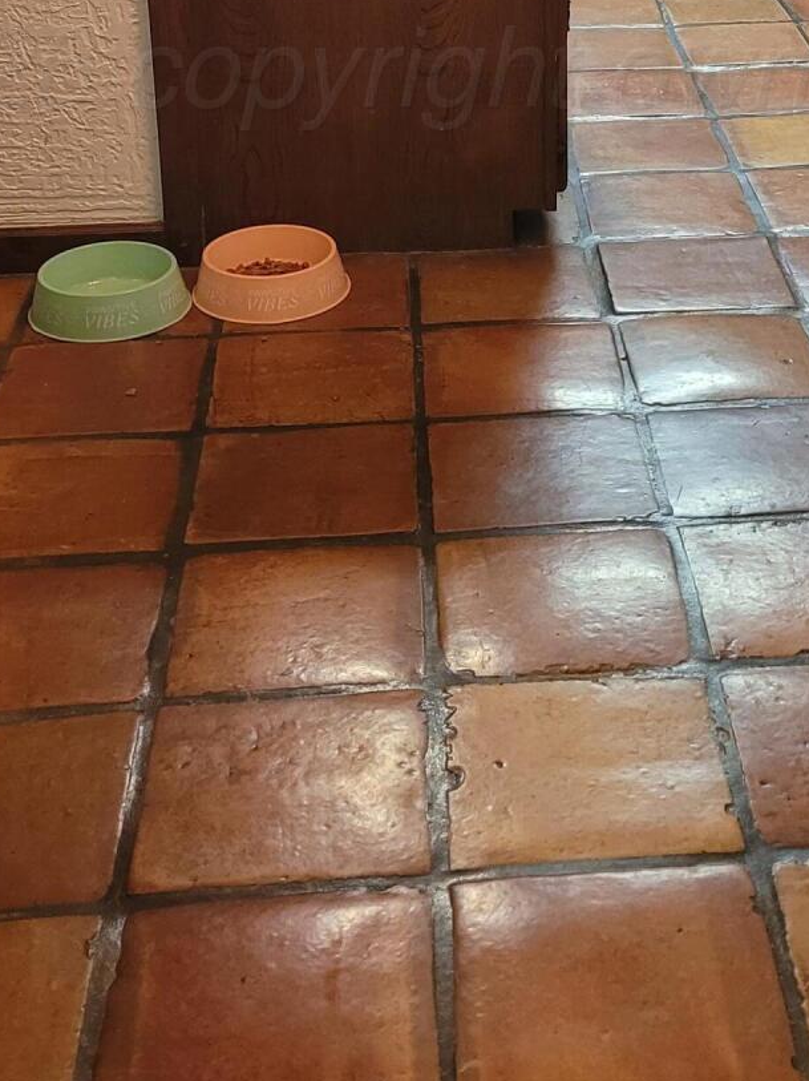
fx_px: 1996
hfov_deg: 22.8
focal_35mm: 64
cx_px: 557
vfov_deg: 28.9
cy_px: 77
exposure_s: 1/40
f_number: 1.8
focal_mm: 5.4
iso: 320
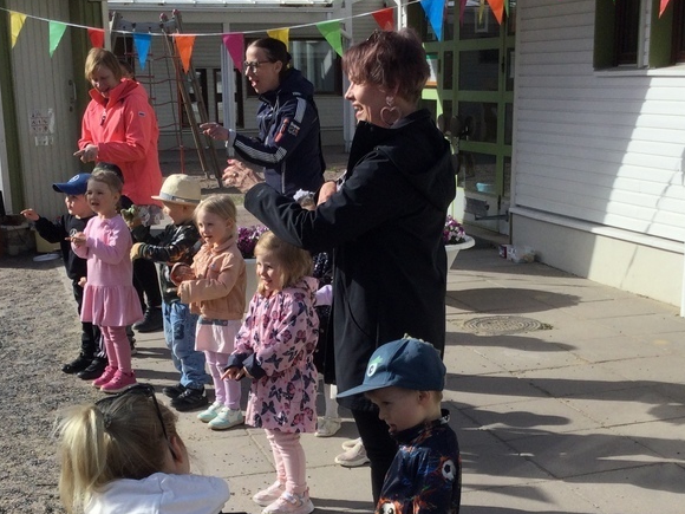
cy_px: 375
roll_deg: +0.8
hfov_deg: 33.8
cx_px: 345
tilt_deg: -15.5
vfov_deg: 25.4
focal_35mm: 57
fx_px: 1128
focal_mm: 3.3
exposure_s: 1/1045
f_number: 2.4
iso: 25
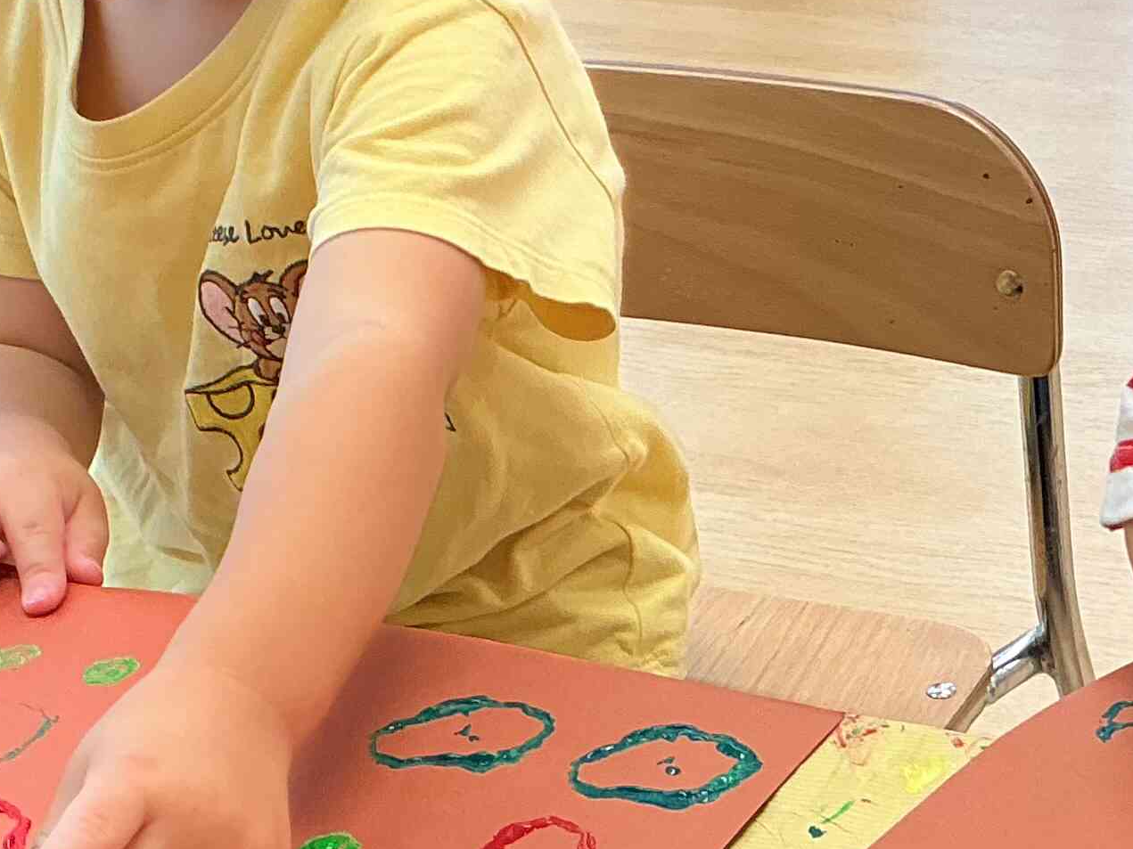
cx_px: 1028
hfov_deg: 20.8
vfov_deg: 16.1
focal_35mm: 92
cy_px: 423
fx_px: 3011
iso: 50
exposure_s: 1/100
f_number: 1.8
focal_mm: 3
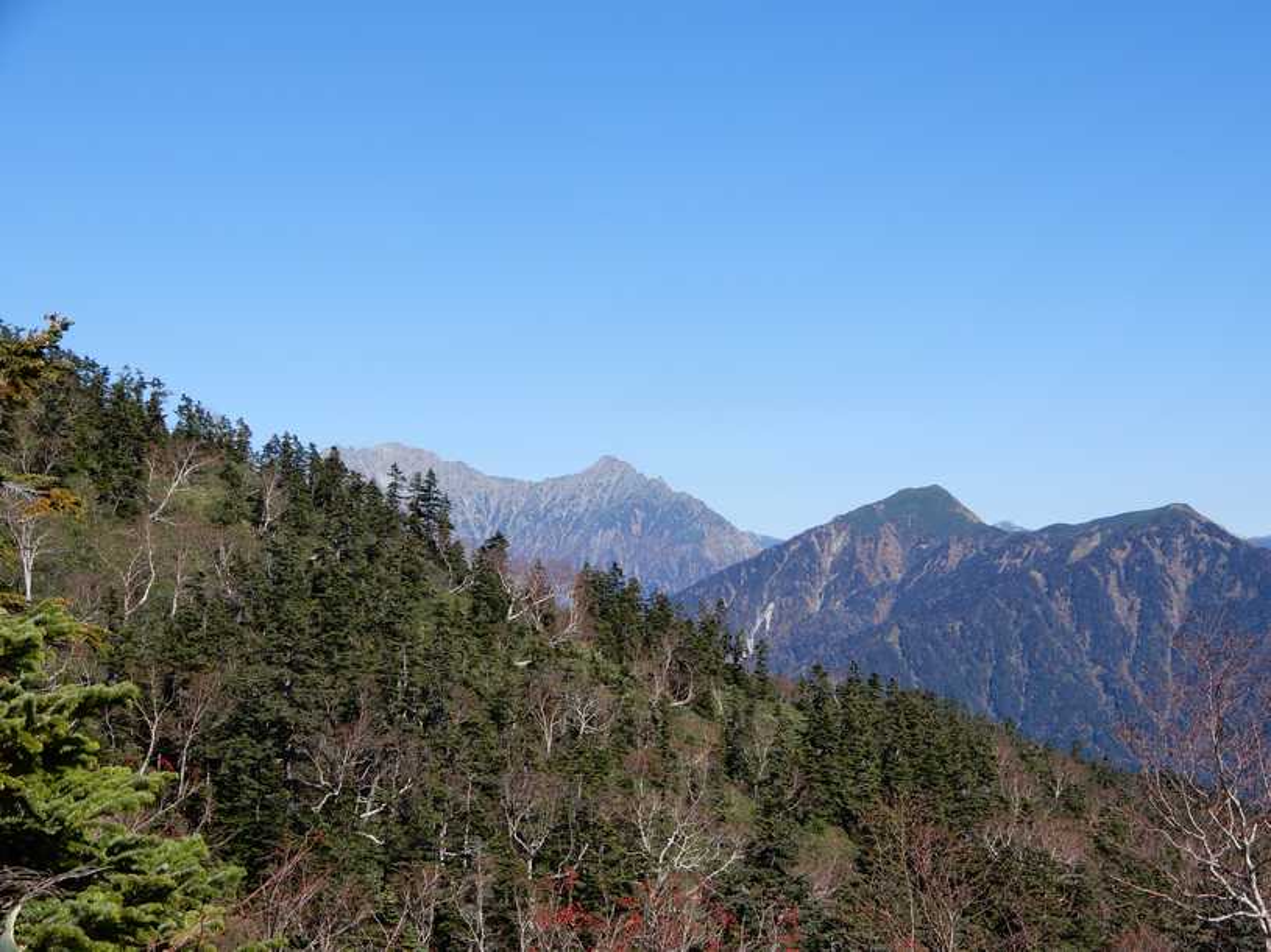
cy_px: 476
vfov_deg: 22.6
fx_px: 2386
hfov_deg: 29.8
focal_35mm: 65
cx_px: 636
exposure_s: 1/640
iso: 80
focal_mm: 11.6
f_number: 4.5
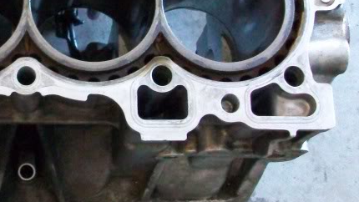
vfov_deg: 14.5
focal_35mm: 83
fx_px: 790
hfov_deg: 24.9
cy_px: 50
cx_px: 38
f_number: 2.8
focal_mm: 5.7
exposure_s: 1/20
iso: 400
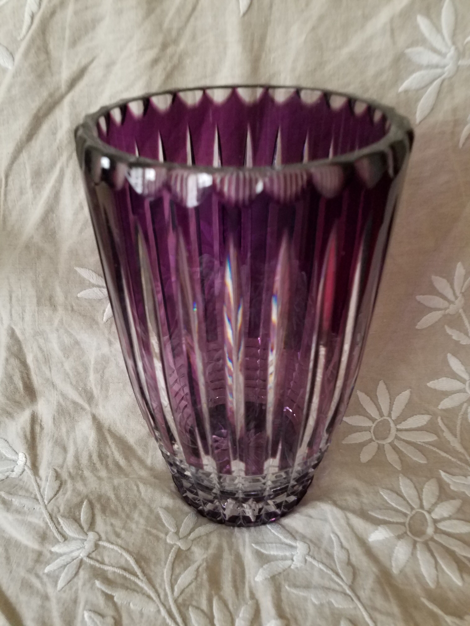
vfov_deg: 67.3
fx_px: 471
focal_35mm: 26
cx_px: 235
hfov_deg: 53.1
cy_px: 313
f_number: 1.7
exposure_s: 1/10
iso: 400
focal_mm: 4.2
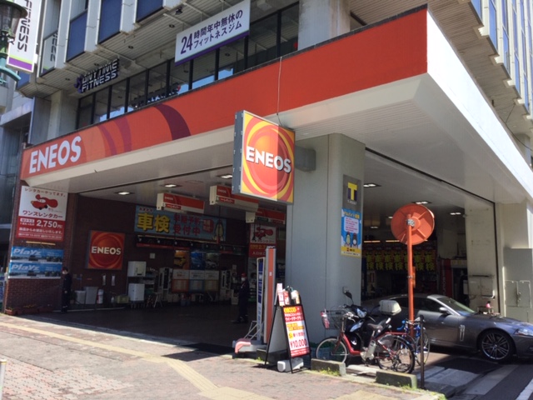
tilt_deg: +9.1
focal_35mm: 31
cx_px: 266
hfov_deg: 58.4
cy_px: 200
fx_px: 477
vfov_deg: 45.4
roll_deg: -2.2
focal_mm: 3.3
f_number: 2.4
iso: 25
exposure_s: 1/547
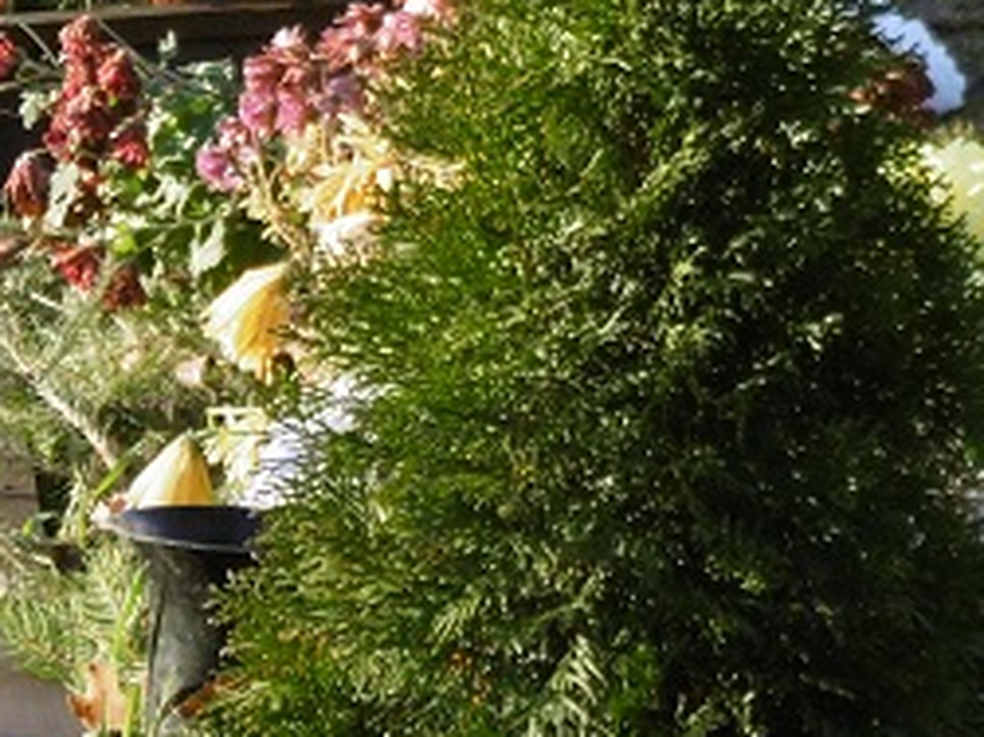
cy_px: -82
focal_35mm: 382
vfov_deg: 3.9
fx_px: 10854
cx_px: 1403
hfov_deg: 5.2
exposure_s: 1/100
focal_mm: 21.5
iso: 100
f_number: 5
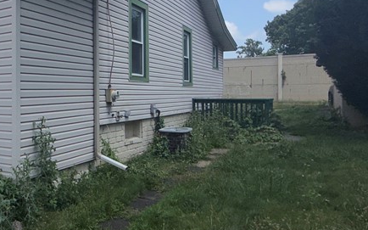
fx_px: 351
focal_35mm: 35
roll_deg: +0.0
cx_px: 70
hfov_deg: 51.6
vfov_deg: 36.1
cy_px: 89
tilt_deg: +0.2
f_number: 2.2
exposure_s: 1/2717
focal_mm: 2.22
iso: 16
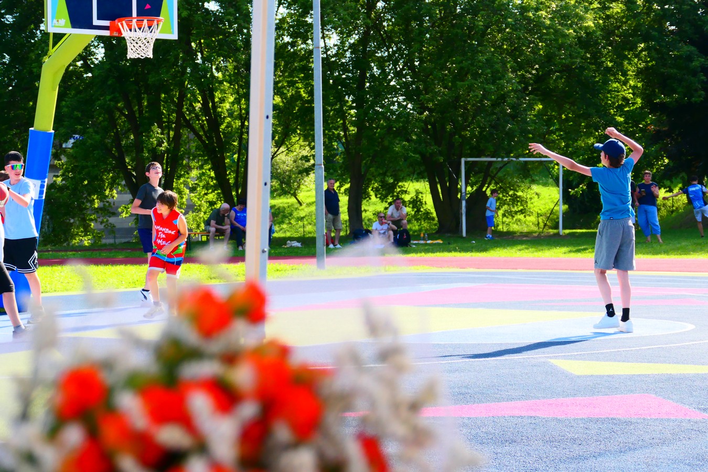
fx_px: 1947
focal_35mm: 99
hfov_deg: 20.6
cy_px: 236
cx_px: 354
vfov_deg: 13.8
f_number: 3.8
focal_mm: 35.95
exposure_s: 1/1600
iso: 640
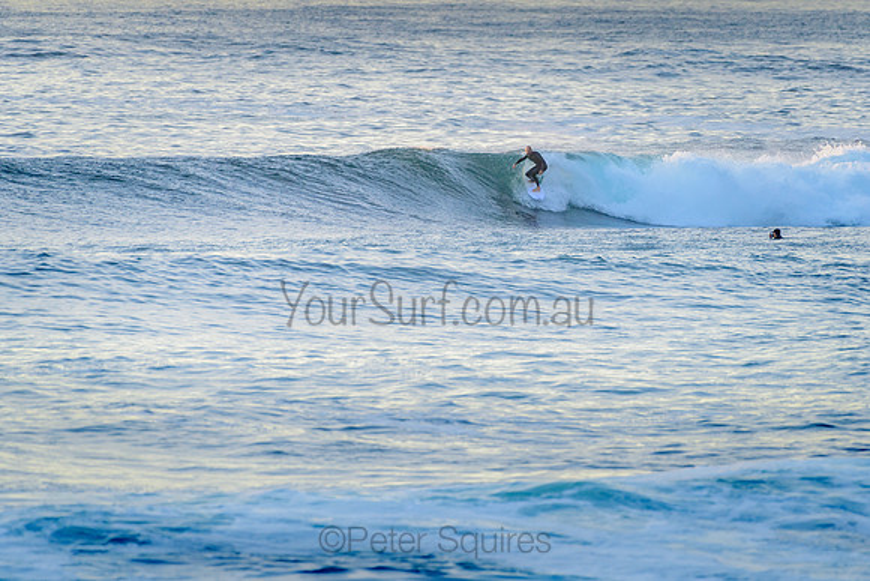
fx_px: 16023
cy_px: 205
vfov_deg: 2.1
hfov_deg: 3.1
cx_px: 516
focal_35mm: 663
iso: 220
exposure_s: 1/320
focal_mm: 500
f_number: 5.6
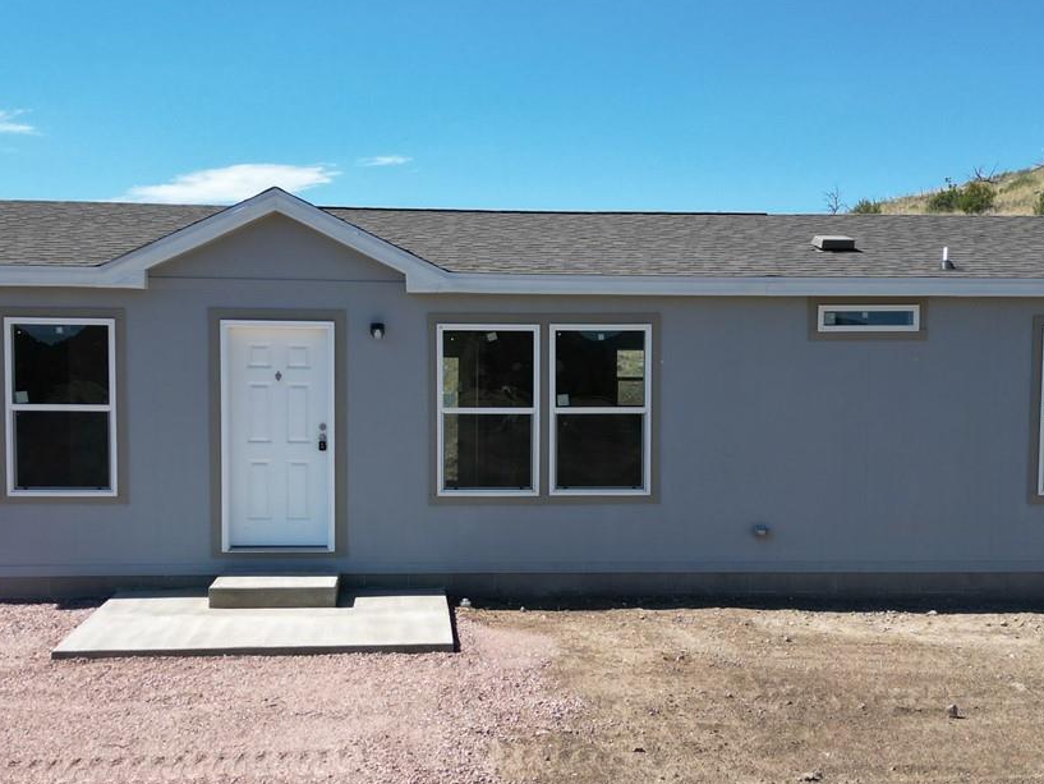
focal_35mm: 47
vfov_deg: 30.7
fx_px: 1418
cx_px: 500
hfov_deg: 40.4
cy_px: 494
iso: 110
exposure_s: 1/2500
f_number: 1.7
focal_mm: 6.72
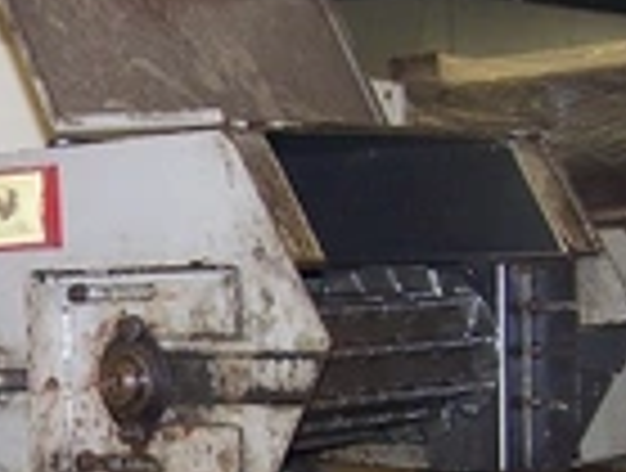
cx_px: 0
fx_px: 1976
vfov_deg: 13.5
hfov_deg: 17.6
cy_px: 459
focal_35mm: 109
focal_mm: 6.3
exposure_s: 1/60
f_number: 2.8
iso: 140
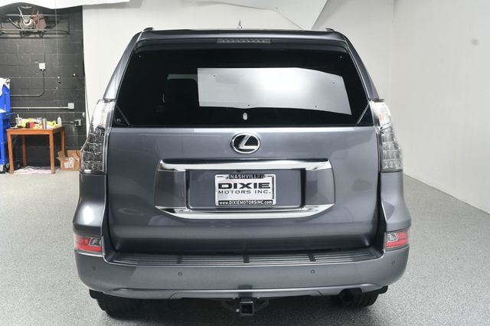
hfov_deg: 48.5
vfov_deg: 33.4
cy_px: 163
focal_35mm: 40
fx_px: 544
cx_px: 245
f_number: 9
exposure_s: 1/160
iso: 100
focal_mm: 27
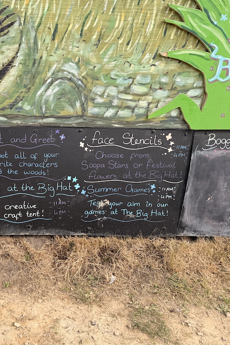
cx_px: 15
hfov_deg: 36.0
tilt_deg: -15.3
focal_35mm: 34
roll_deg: -0.6
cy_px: 174
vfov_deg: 55.8
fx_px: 326
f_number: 1.78
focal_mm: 6.76
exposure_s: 1/2232
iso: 80
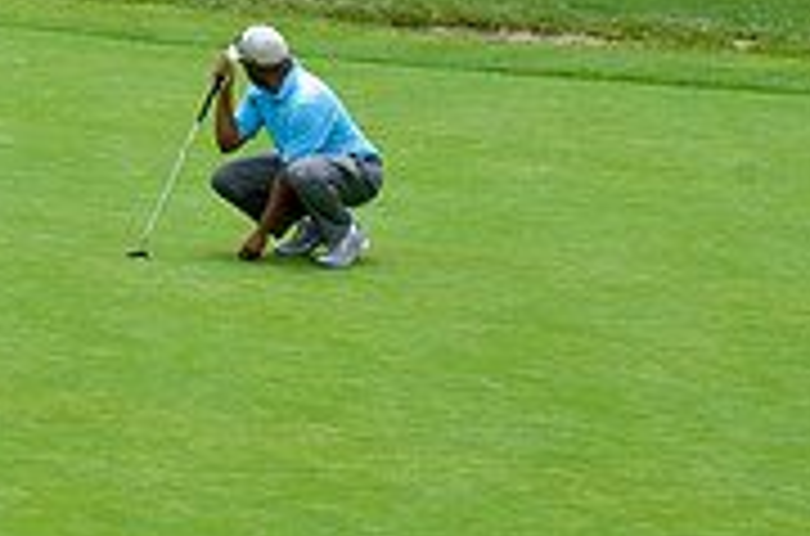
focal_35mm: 242
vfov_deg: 5.6
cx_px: -230
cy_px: -203
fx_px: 5431
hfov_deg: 8.4
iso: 200
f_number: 13
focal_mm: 50
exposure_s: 1/200
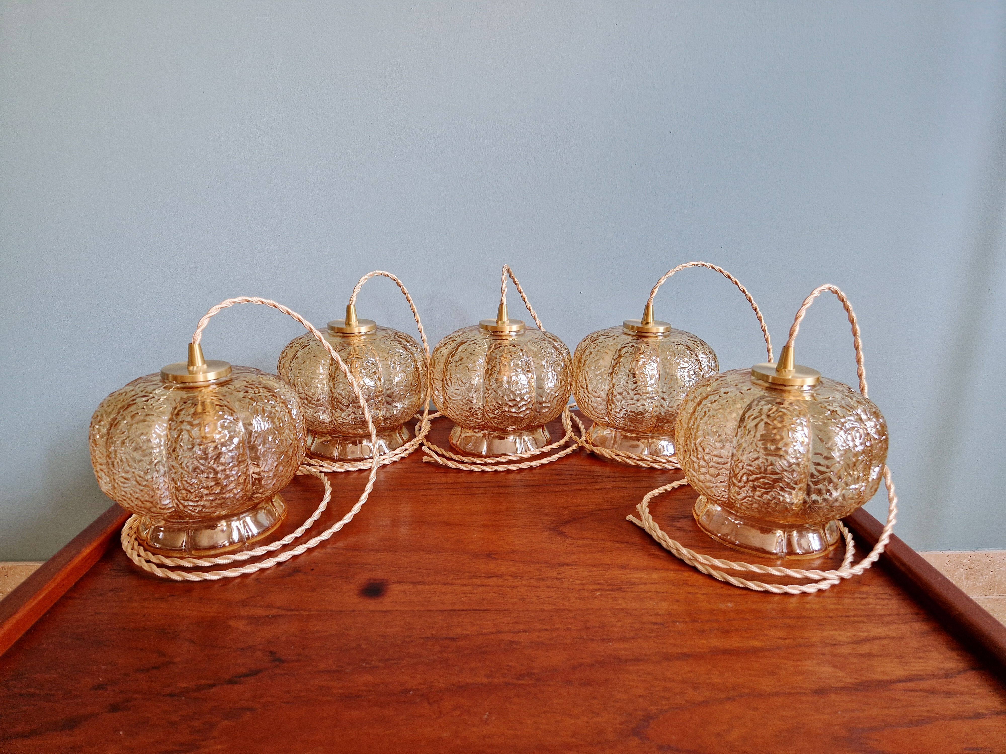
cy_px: 377
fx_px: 668
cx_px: 503
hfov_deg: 73.9
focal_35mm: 23
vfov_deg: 58.9
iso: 160
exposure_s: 1/50
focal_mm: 5.4
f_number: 1.8
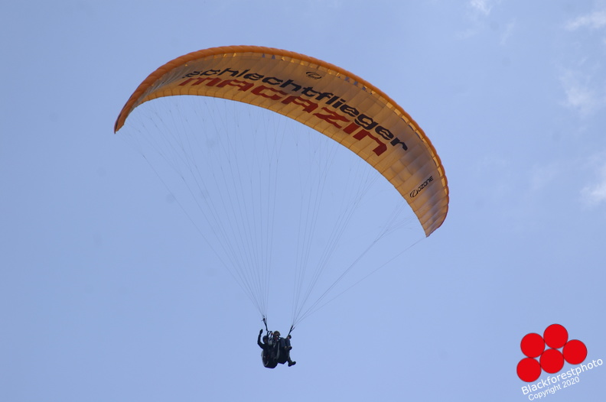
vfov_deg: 4.6
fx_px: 5044
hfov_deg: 6.9
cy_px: 201
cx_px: 303
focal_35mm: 300
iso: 200
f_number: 8
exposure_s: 1/750
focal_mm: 200
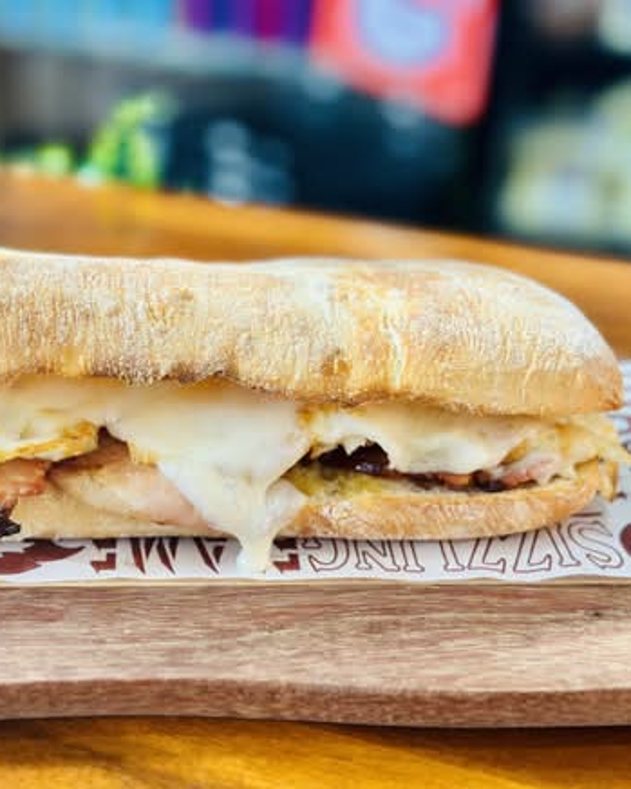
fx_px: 1470
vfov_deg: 30.0
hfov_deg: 24.1
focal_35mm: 63
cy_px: 396
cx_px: 188
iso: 80
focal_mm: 6.86
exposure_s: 1/185
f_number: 1.78
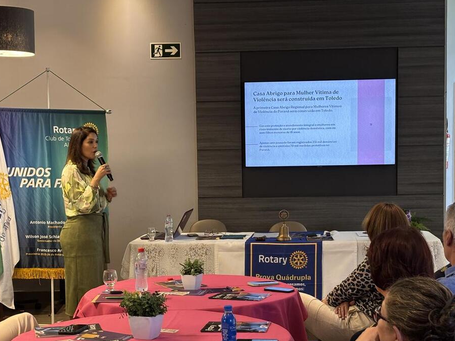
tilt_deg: -4.5
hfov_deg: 28.2
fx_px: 907
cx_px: 231
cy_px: 222
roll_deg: +0.9
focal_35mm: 69
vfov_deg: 21.2
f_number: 1.6
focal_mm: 5.96
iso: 125
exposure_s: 1/60
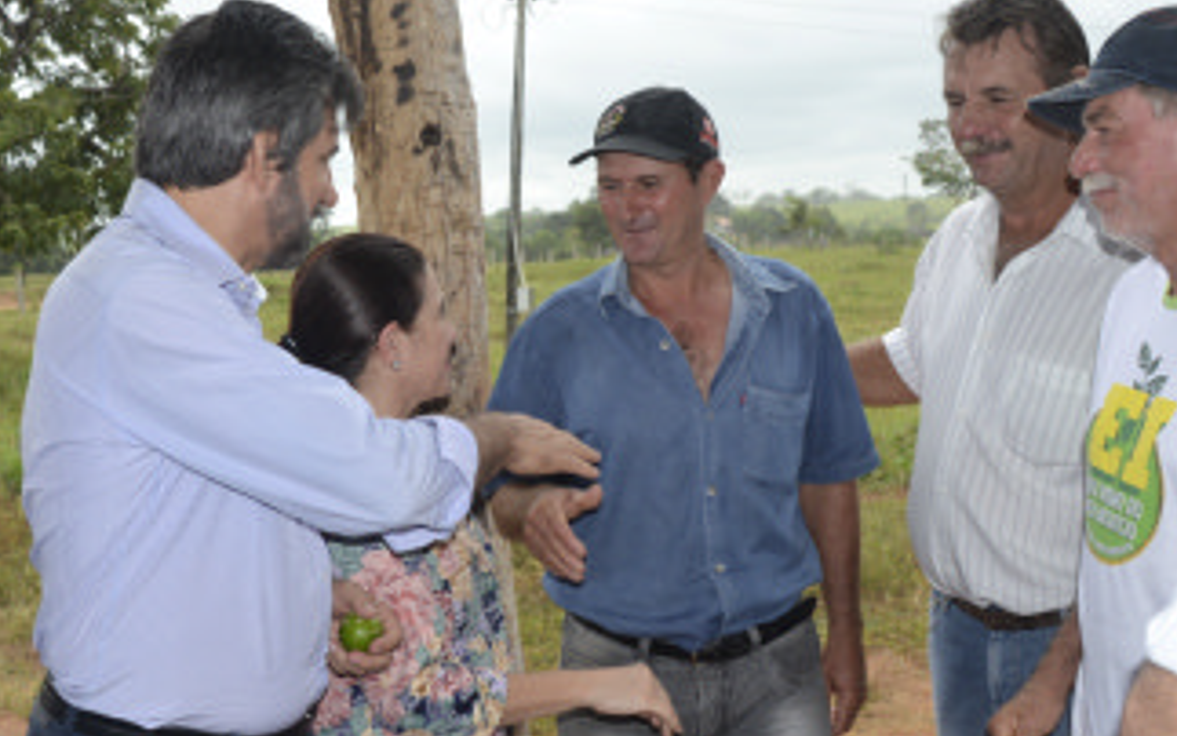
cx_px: 430
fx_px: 1668
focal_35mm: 52
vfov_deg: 24.9
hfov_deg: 38.6
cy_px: 403
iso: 100
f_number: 5.6
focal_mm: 22
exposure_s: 1/200
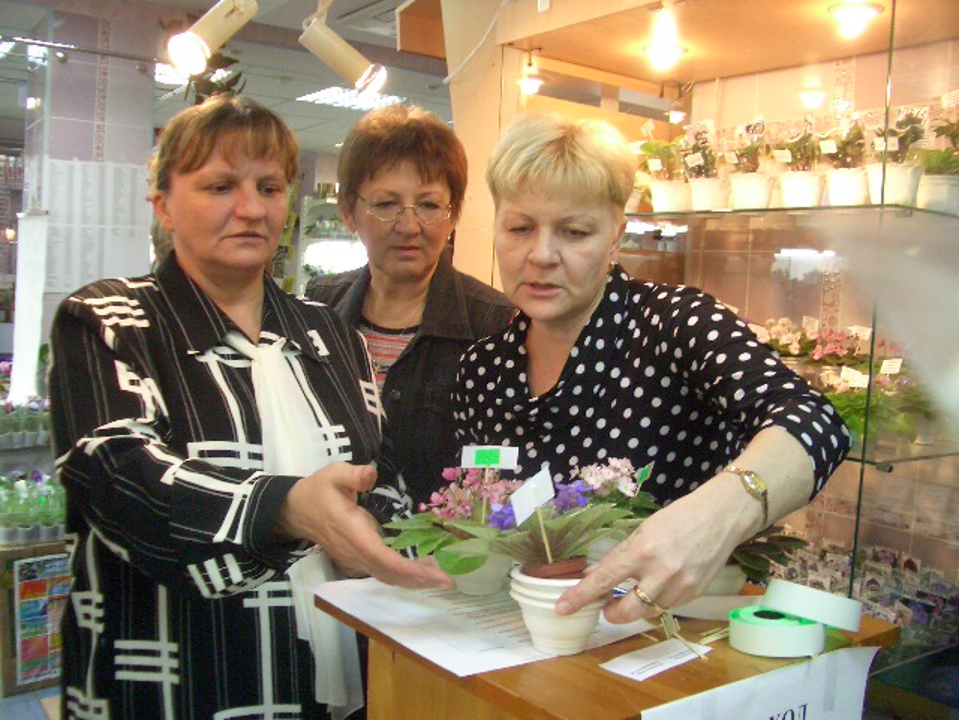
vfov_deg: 40.7
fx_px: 970
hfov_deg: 52.6
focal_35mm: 35
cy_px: 360
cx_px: 480
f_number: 2.6
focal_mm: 5.8
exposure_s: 1/50
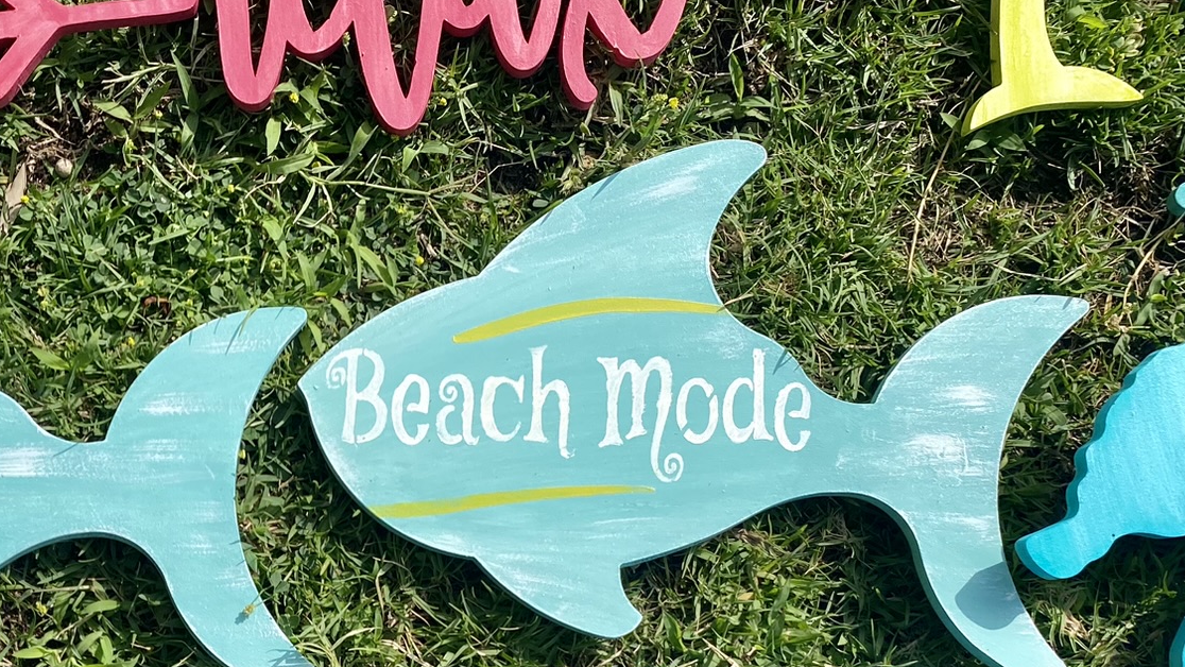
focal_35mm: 52
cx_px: 292
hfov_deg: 38.8
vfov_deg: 22.1
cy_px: 694
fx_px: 1634
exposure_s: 1/3846
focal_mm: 4.25
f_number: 1.8
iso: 32
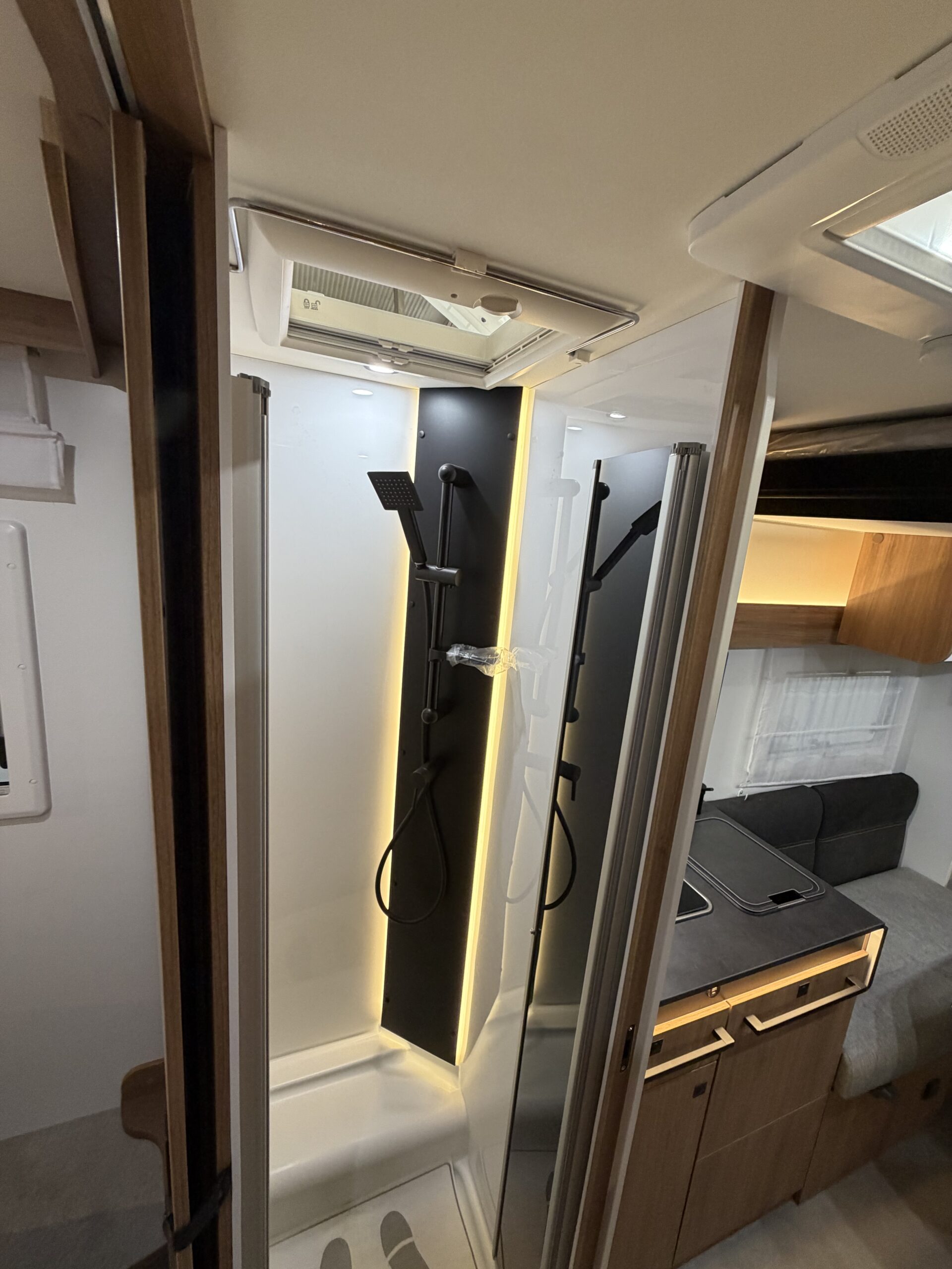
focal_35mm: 14
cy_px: 634
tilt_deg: -12.2
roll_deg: -4.1
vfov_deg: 102.1
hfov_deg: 85.7
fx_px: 513
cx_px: 476
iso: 250
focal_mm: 2.22
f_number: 2.2
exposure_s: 1/50
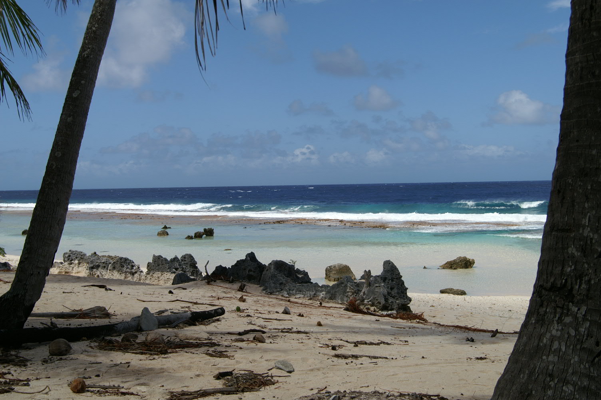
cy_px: 200
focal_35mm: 42
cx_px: 300
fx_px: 701
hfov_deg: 46.4
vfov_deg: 31.8
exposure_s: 1/500
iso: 100
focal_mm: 28
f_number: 10
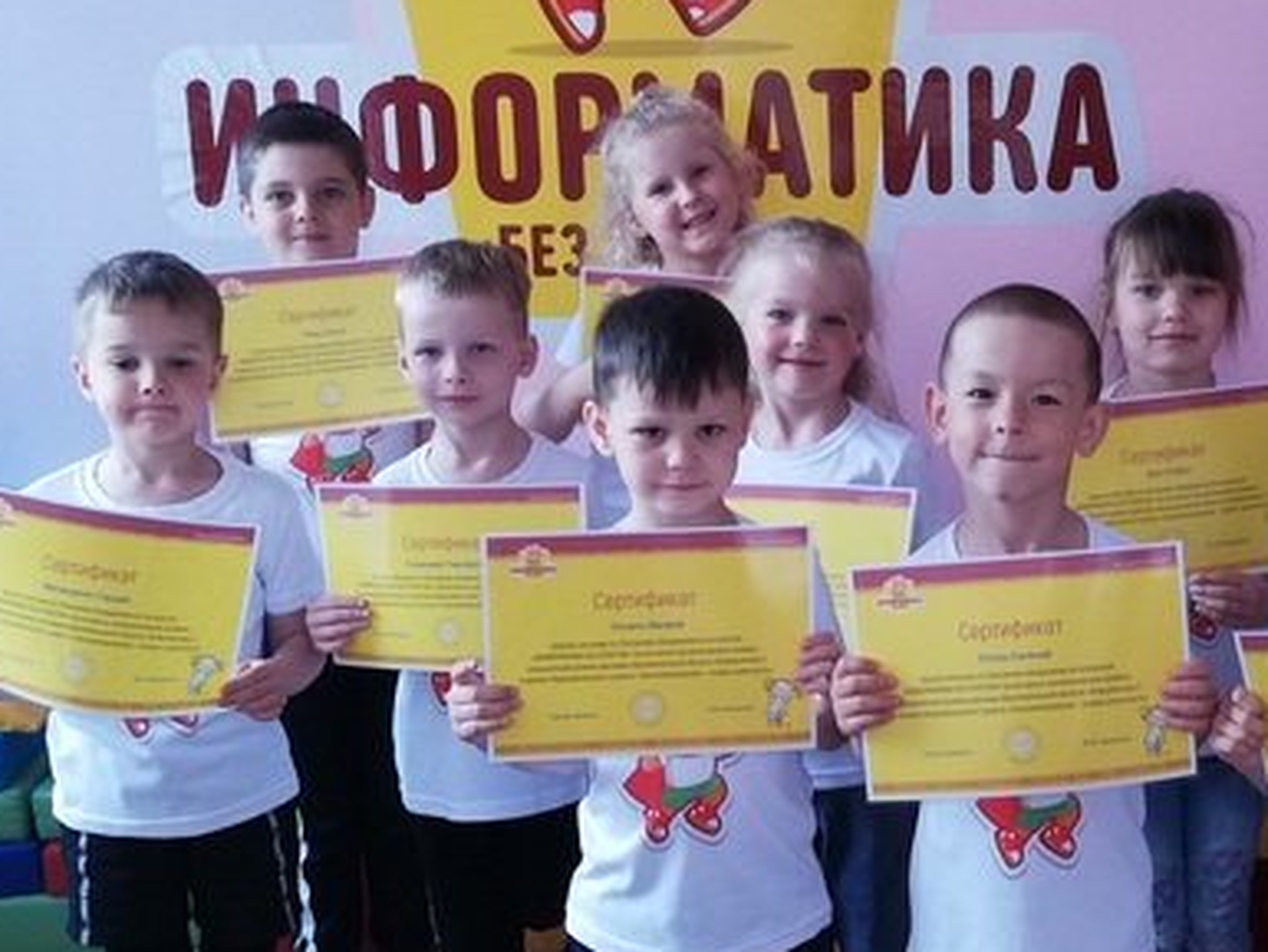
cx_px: 925
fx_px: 1979
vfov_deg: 27.0
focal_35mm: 54
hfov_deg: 34.9
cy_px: 497
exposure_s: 1/50
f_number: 2.2
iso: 125
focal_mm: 3.81
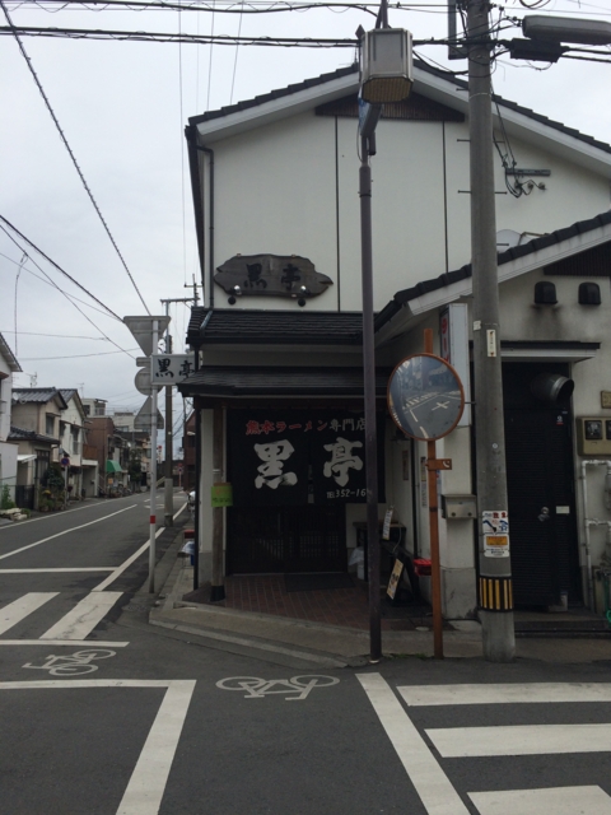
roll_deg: +1.1
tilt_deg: +5.2
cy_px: 408
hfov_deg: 48.2
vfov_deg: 61.7
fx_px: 682
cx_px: 306
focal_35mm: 29
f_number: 2.2
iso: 32
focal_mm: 4.15
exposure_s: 1/2415
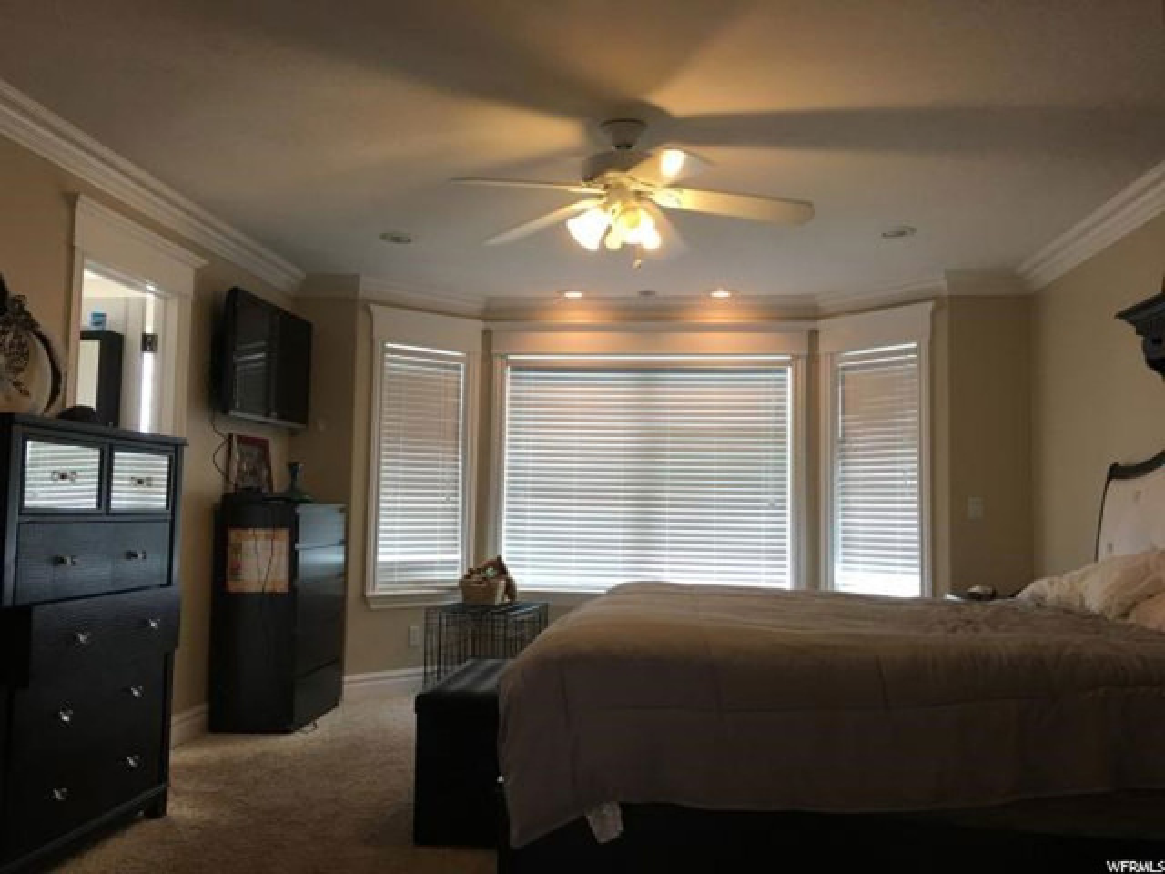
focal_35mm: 29
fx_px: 976
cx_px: 582
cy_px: 437
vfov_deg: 48.2
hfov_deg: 61.7
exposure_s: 1/30
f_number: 2.2
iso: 25
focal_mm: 4.15
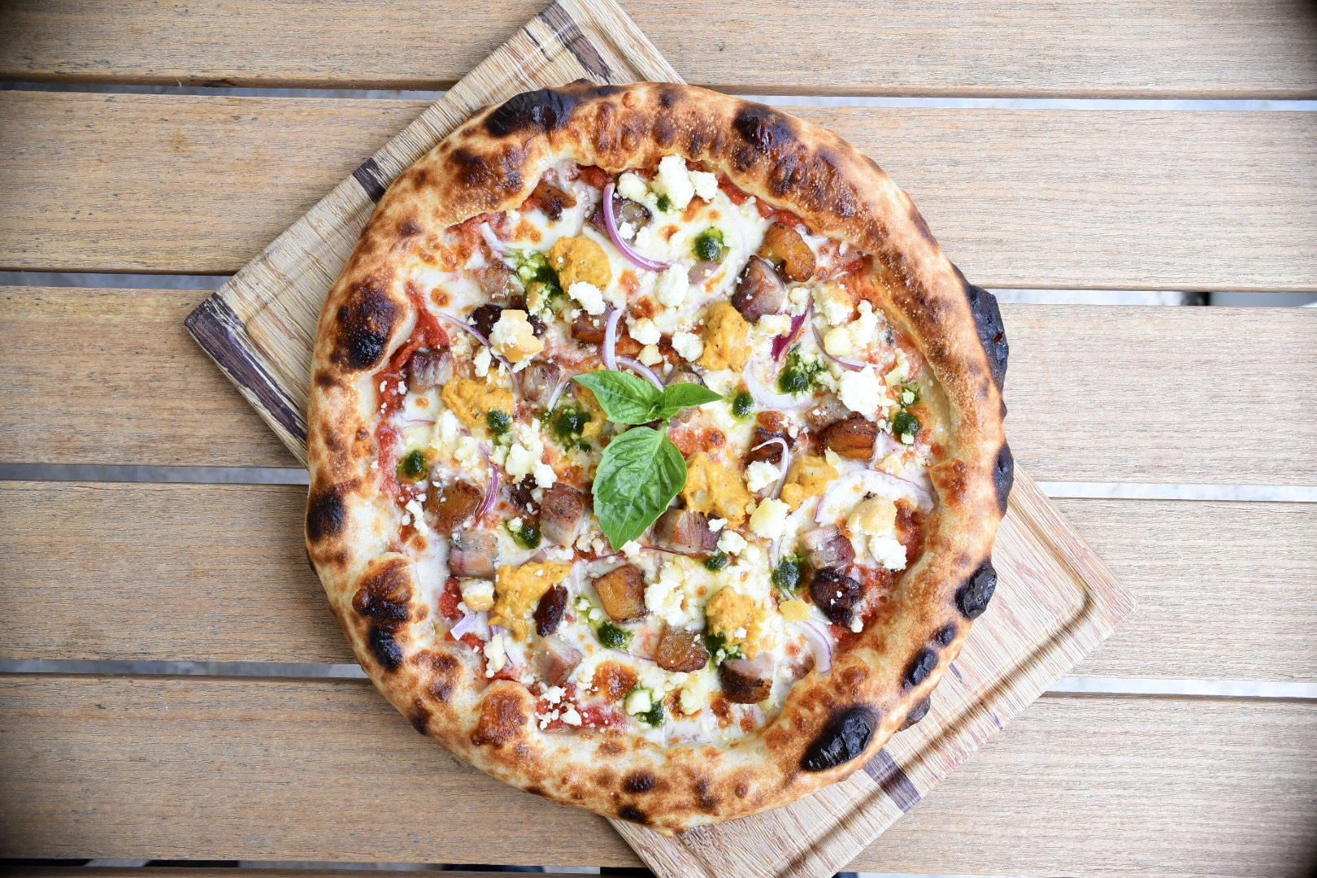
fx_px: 1463
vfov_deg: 33.4
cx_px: 658
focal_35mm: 40
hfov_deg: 48.5
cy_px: 439
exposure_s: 1/250
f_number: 11
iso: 640
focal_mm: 40
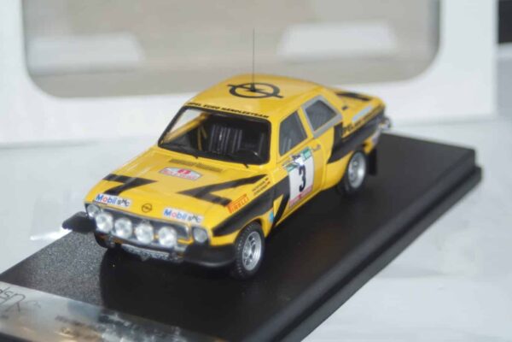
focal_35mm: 120
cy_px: 171
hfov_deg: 17.1
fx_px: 1707
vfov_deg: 11.4
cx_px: 256
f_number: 5.6
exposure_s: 1/160
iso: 500
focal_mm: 80
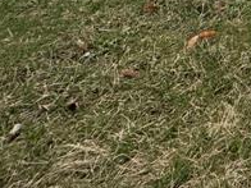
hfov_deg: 16.7
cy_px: -302
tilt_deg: +2.9
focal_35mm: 73
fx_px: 529
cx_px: 549
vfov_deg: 13.1
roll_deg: -1.8
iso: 50
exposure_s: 1/657
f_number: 2.2
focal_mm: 2.22
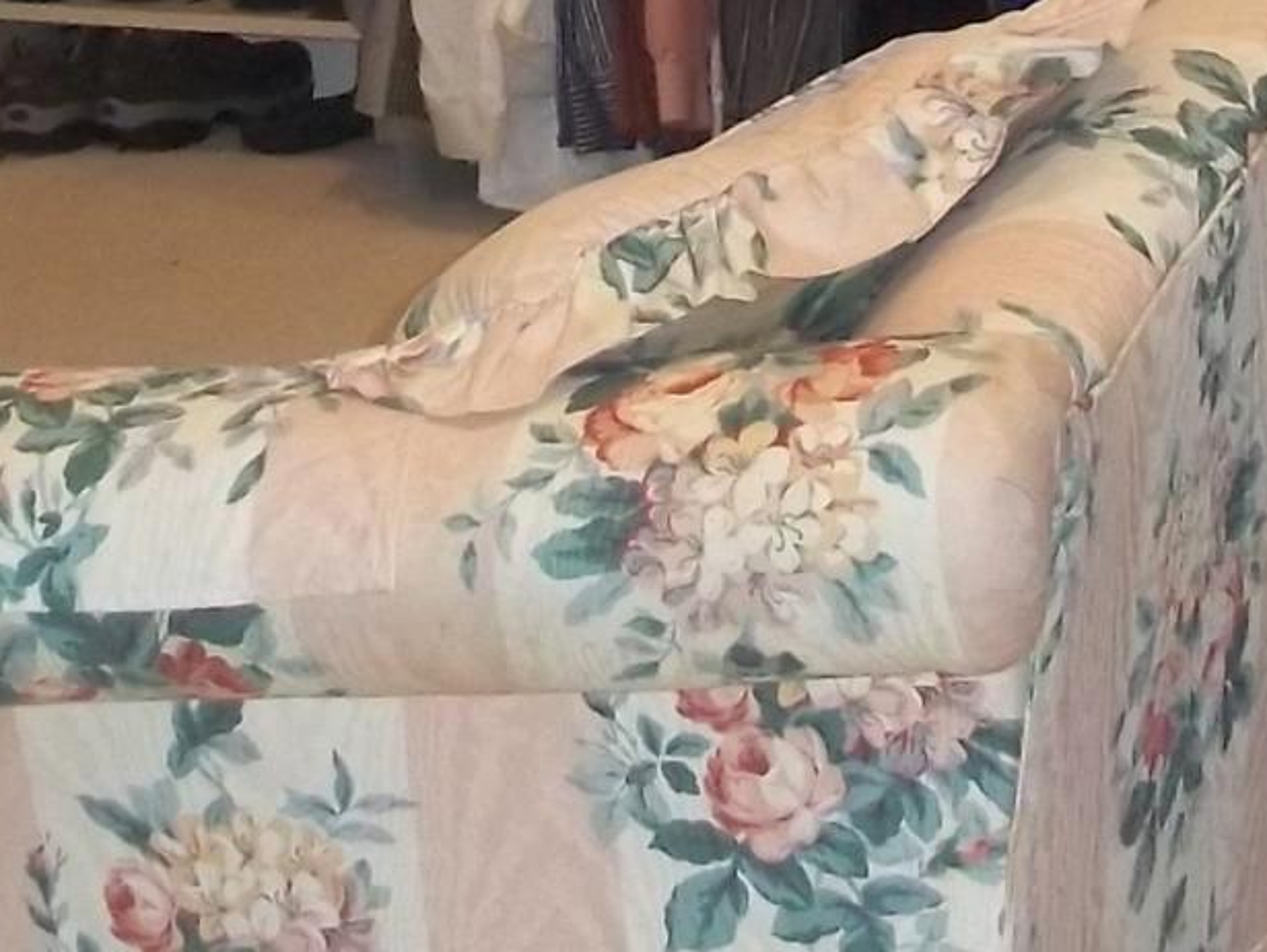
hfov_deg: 12.6
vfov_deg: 9.1
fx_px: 5713
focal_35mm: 156
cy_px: -779
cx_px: 914
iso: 320
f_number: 3.1
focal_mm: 6.5
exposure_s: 1/30
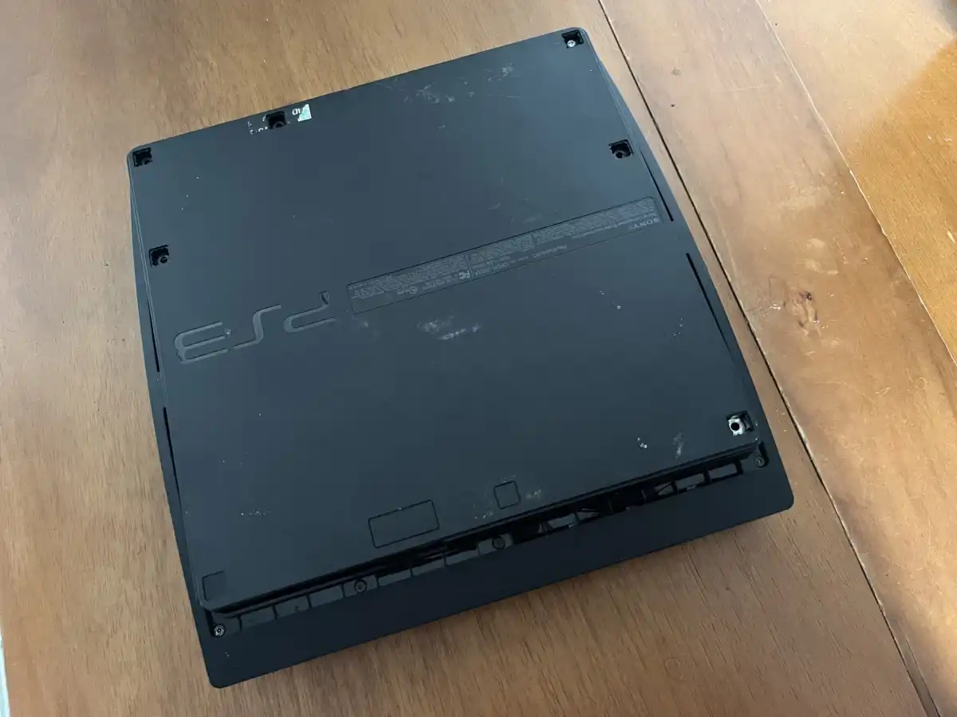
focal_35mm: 26
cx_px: 478
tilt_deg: -73.2
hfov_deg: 67.3
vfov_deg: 53.1
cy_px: 358
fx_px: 719
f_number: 1.6
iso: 640
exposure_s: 1/30
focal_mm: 5.1
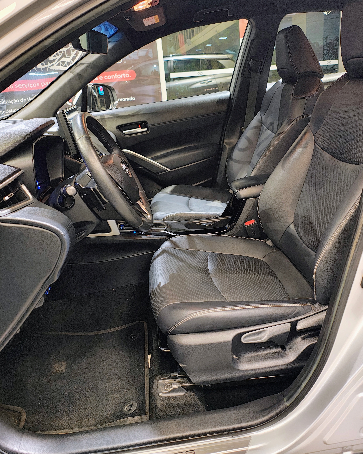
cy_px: 207
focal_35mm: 27
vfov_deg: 64.0
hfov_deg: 53.2
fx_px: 363
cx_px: 188
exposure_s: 1/30
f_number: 1.4
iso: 1094
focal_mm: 5.89
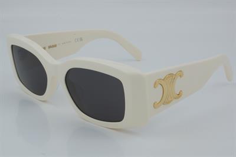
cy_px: 78
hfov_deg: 27.0
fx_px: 491
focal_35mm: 75
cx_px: 118
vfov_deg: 18.2
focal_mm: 50
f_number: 32
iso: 100
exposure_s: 1/4
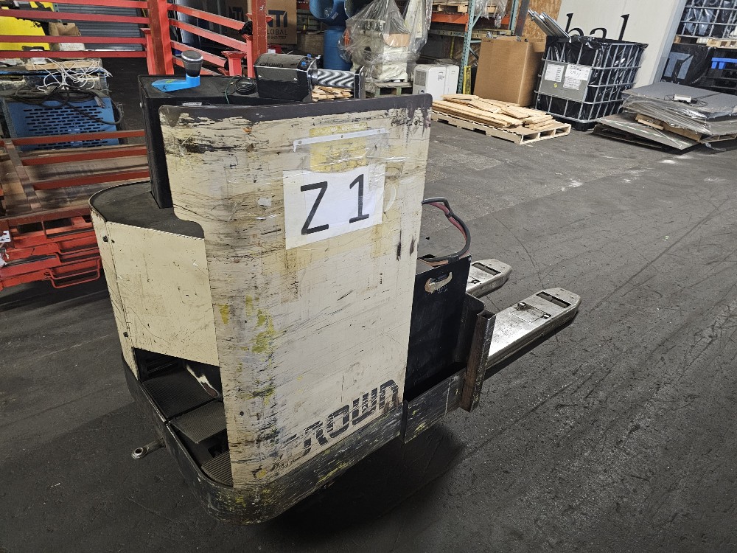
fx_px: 490
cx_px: 368
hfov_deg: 73.9
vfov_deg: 58.9
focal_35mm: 23
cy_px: 276
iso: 500
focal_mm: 6.3
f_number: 1.7
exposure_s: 1/30
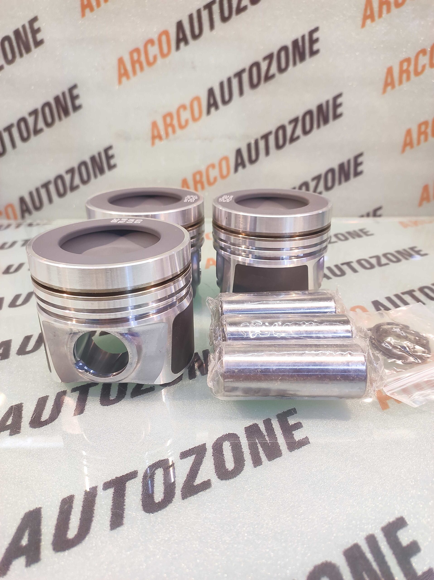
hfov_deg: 74.7
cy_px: 290
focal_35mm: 17
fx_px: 285
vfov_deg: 91.1
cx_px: 217
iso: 246
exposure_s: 1/33
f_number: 1.79
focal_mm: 4.74
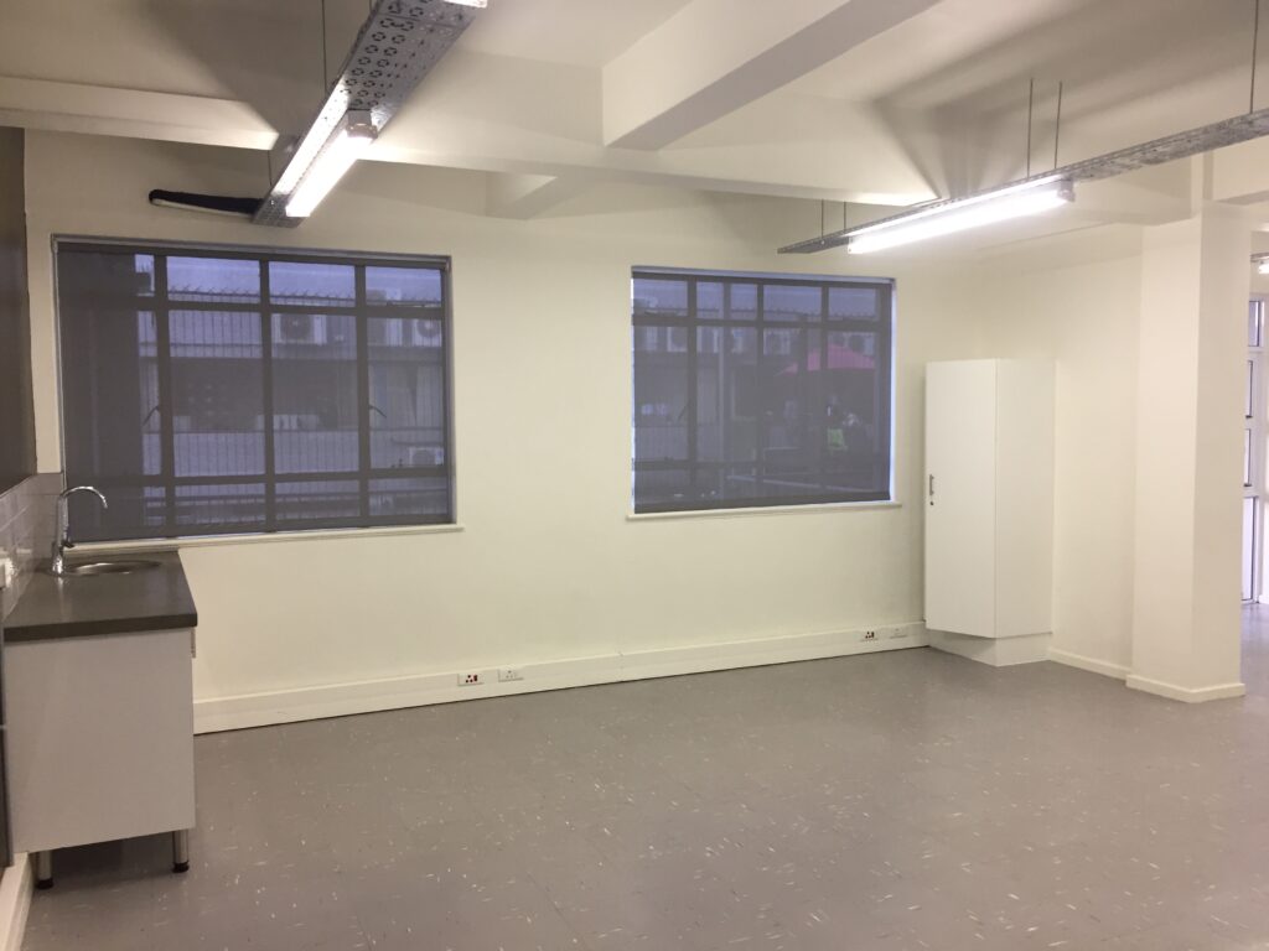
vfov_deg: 48.2
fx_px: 1063
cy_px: 476
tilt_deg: -5.5
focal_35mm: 29
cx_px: 634
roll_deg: +0.2
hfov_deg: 61.7
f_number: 2.2
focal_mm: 4.15
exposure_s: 1/33
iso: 64
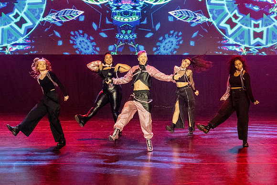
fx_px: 644
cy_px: 88
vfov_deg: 16.3
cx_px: 139
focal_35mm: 84
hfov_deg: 24.3
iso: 8000
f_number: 4
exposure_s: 1/200
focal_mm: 49
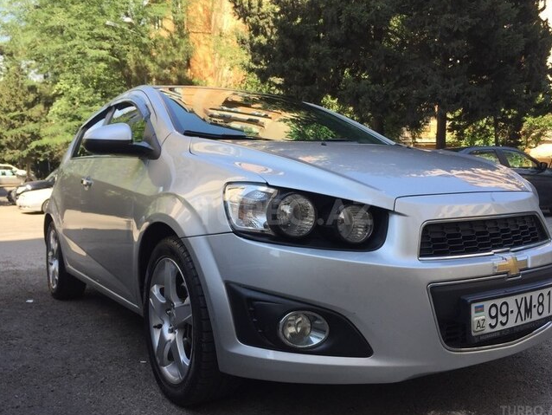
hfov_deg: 59.9
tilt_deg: -7.2
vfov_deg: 46.8
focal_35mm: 30
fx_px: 479
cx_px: 284
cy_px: 212
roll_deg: +0.3
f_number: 2.2
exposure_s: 1/534
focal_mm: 4.15
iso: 32
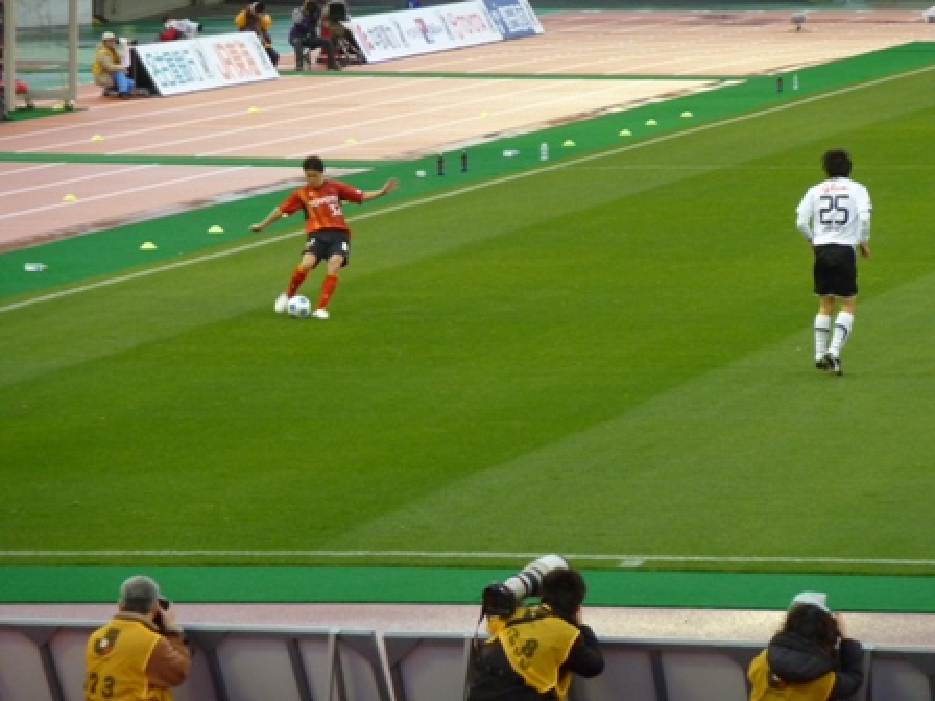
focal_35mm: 300
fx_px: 8103
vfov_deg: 5.0
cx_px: 468
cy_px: 350
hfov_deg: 6.6
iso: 400
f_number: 4.9
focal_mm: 49.2
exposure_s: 1/125
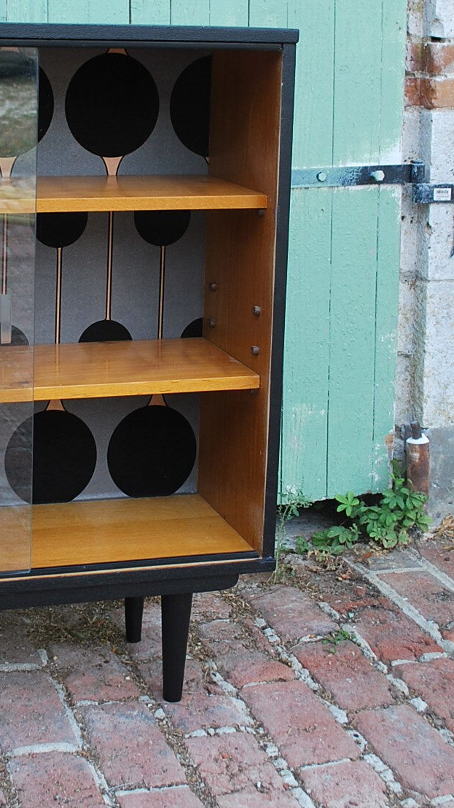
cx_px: 71
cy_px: 226
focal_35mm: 66
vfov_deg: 31.5
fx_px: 1413
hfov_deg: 18.0
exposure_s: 1/125
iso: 200
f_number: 5.6
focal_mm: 24
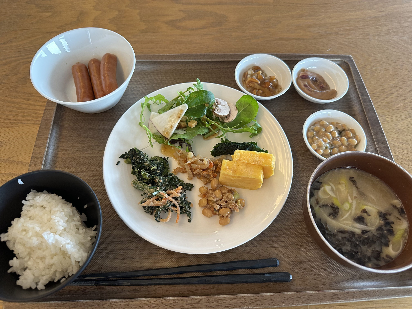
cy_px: 154
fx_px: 286
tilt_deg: -62.6
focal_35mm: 24
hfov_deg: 71.6
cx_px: 206
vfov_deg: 56.8
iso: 250
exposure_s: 1/96
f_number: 1.78
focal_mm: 6.86
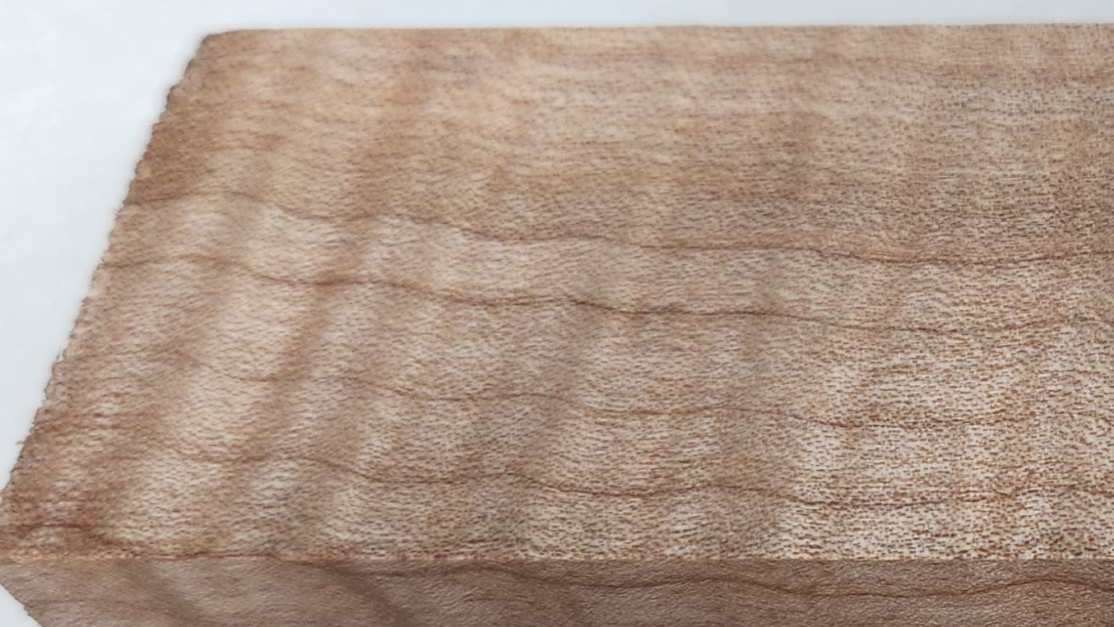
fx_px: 2186
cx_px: 1418
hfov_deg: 25.0
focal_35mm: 74
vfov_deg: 16.3
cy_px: 383
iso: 80
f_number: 1.8
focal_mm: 5.4
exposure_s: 1/120
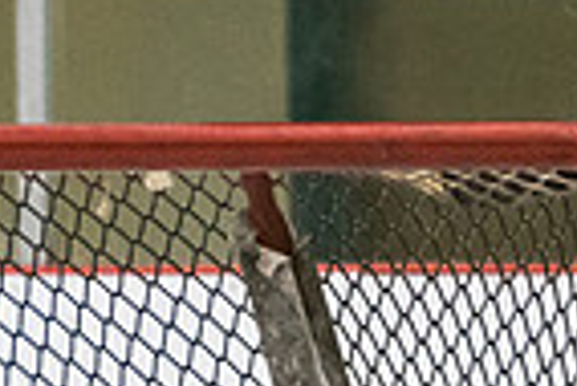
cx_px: -153
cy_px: 824
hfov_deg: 1.9
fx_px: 17456
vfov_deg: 1.3
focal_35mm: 1088
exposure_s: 1/640
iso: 3200
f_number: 3.2
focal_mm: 170
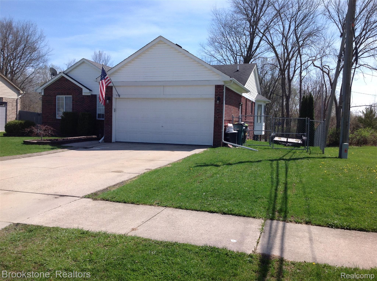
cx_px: 188
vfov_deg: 40.6
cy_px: 140
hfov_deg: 52.7
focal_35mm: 35
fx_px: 381
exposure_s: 1/1681
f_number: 2.4
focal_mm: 4.28
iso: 50
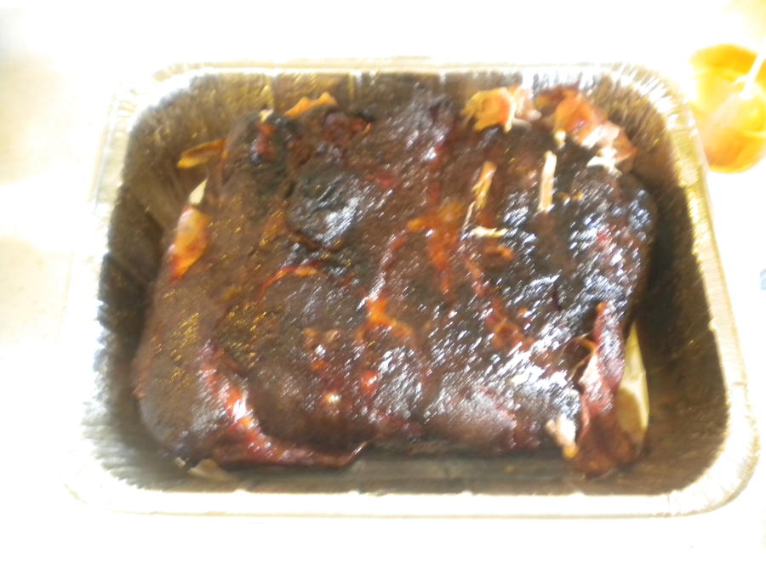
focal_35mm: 35
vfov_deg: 40.7
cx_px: 383
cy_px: 287
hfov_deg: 52.6
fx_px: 774
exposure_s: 1/9.5
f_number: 3.1
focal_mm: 6.3
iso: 400
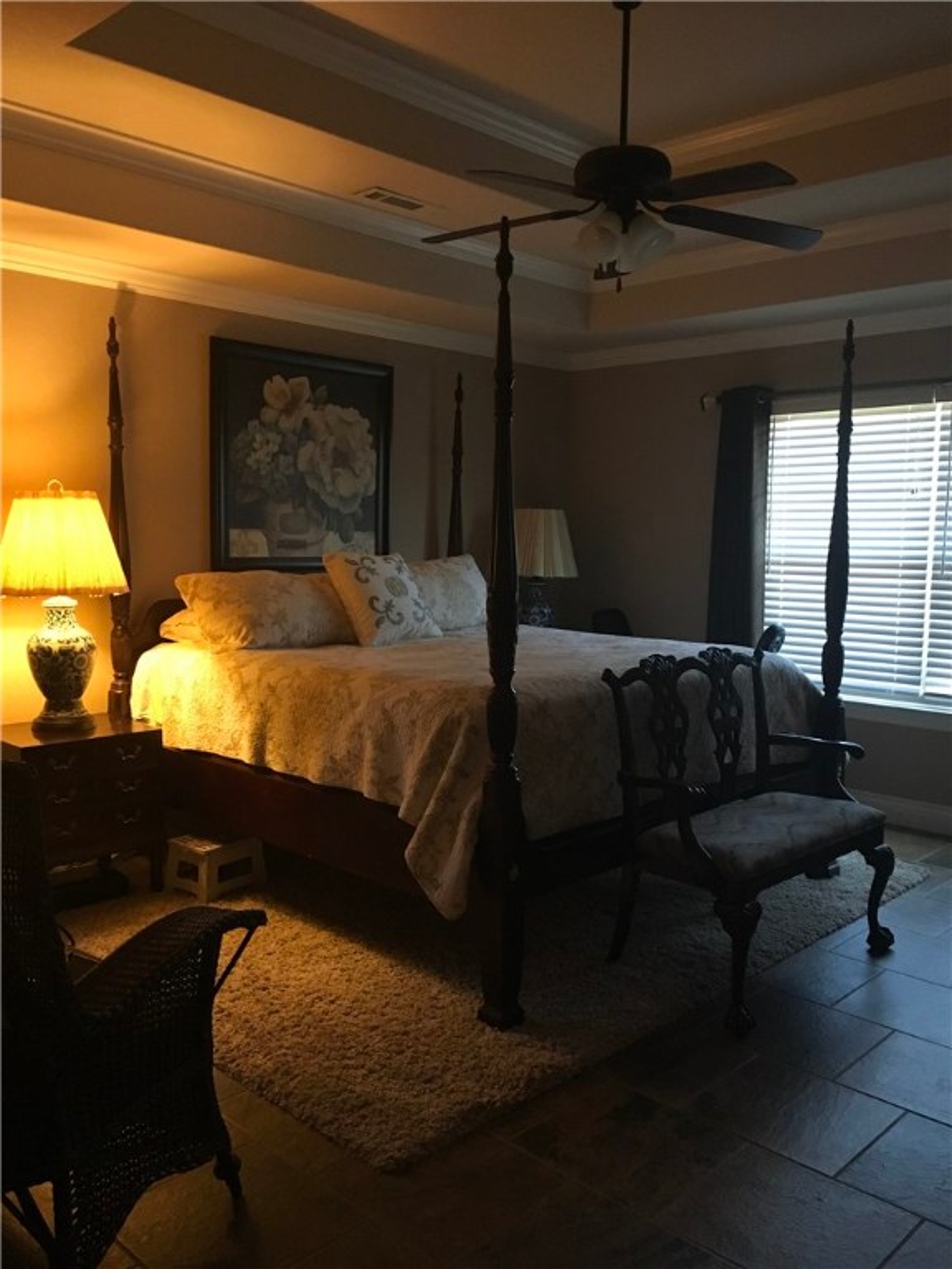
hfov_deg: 48.2
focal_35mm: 29
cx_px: 476
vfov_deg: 61.7
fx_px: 1063
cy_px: 634
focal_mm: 4.15
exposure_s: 1/30
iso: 200
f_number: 2.2
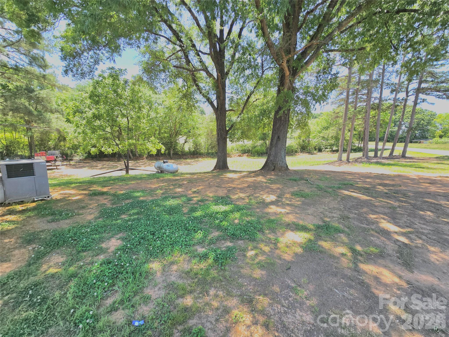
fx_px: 169
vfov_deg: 89.9
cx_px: 224
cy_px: 168
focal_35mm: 13
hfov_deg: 106.2
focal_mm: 2.2
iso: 50
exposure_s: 1/588
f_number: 2.2
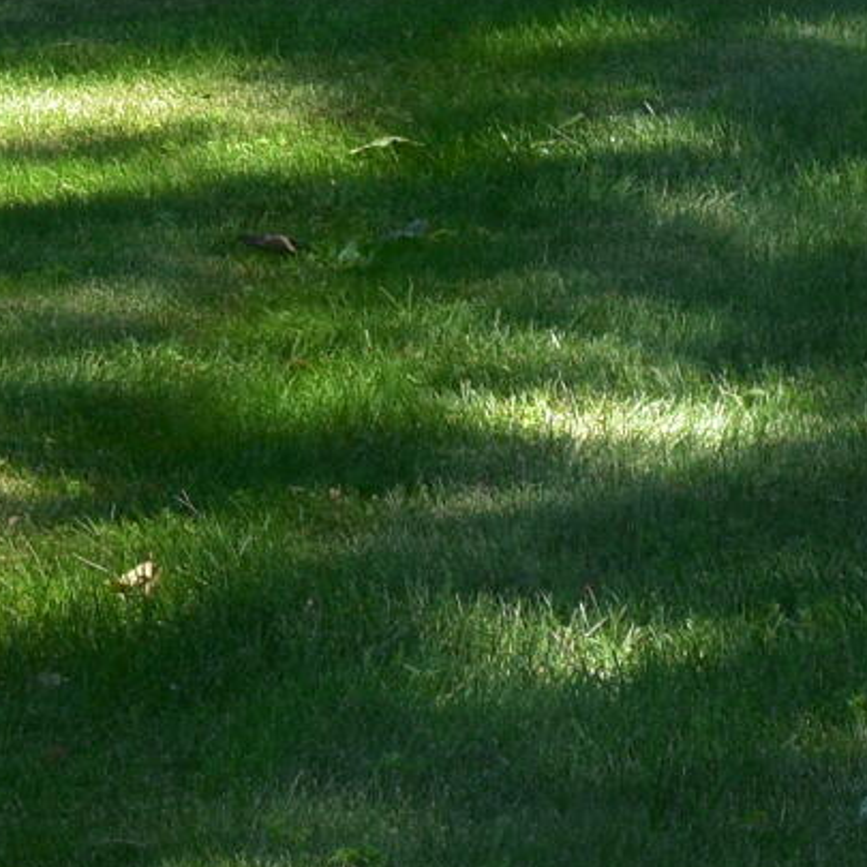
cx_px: 803
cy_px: -1229
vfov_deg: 4.5
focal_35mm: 378
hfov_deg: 4.6
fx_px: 10711
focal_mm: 40
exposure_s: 1/160
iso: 400
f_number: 9
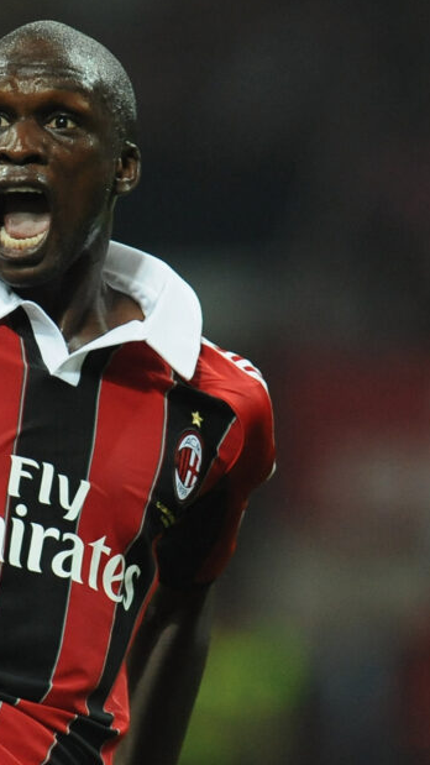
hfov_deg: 1.7
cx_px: -135
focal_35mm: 728
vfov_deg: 3.0
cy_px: 376
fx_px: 14763
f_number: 4
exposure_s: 1/1000
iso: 2000
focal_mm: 420
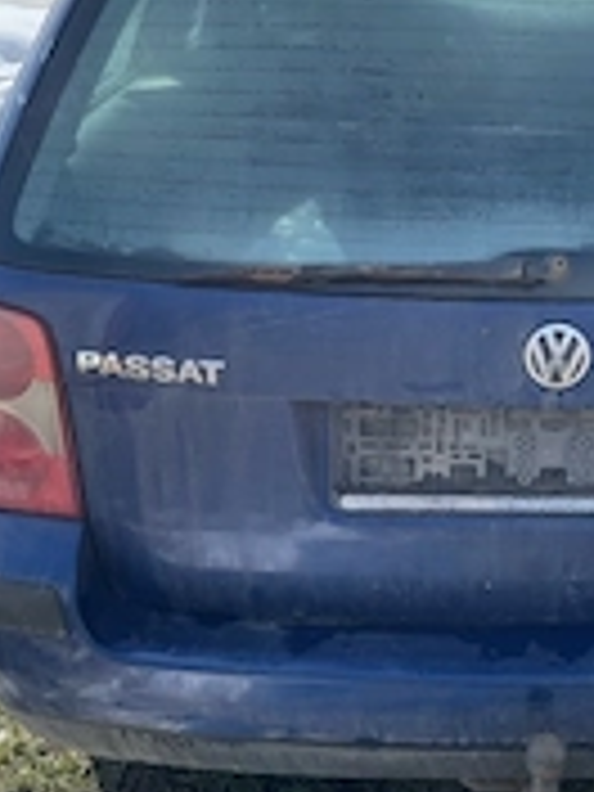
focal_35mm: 59
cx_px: 590
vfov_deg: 32.7
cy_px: 446
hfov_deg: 23.8
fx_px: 1350
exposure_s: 1/1916
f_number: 1.6
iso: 32
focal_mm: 4.2
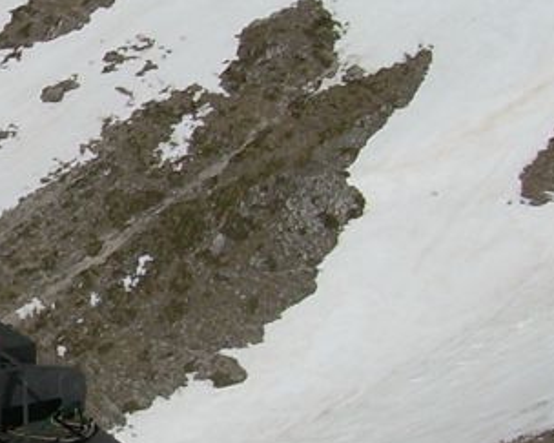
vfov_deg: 9.9
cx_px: -191
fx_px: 2557
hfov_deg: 12.0
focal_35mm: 156
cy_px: 190
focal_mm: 6.3
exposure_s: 1/1297
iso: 50
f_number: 4.6
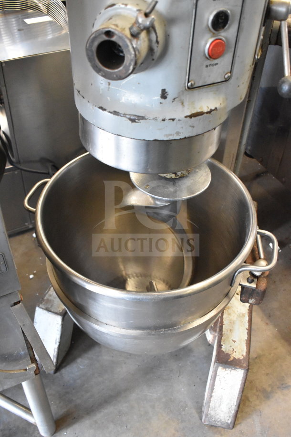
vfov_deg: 55.1
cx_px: 146
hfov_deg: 38.4
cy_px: 218
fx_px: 418
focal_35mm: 34
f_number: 5
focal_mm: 23
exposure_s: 1/100
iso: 6400
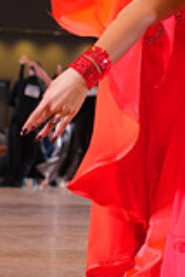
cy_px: -61
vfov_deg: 10.3
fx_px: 1507
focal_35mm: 196
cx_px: 231
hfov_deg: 7.0
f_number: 4
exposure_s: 1/320
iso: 2000
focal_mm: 54
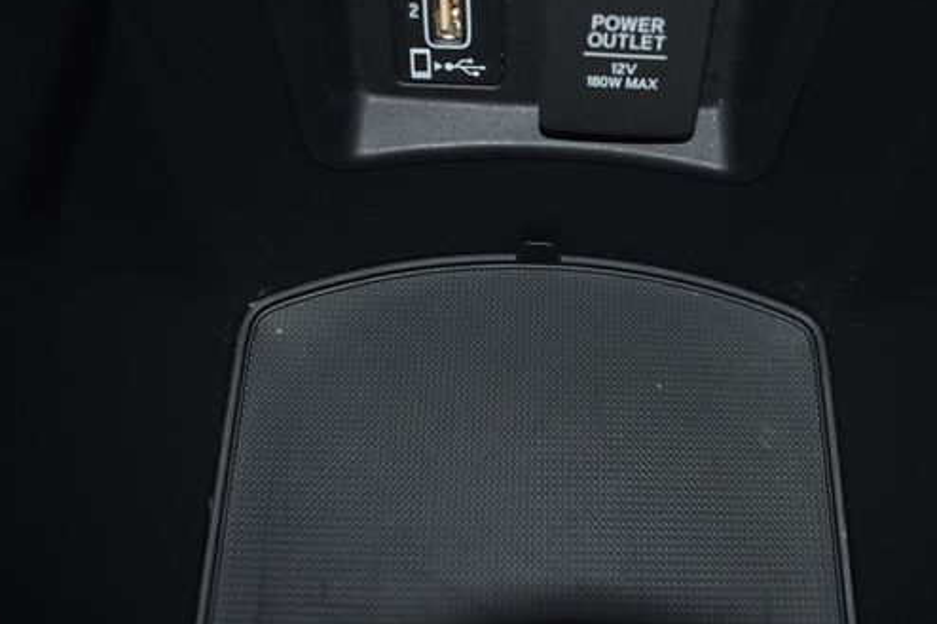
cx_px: 577
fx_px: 911
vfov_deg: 37.8
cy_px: 291
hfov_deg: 53.9
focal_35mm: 35
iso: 200
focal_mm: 18
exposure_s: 1/60
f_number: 3.5
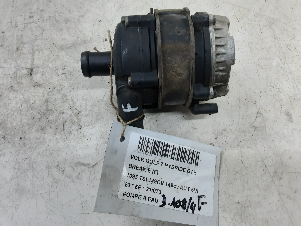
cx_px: 146
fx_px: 252
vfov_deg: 48.2
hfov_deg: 61.7
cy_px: 109
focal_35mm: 29
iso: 125
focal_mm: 2.91
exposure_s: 1/50
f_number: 1.9
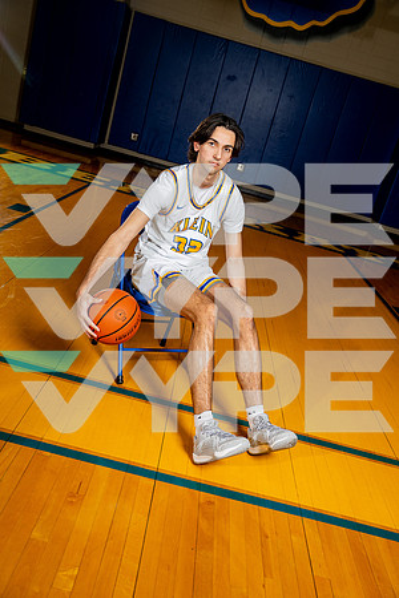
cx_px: 200
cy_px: 299
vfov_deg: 55.8
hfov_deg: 38.9
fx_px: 565
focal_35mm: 34
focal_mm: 34
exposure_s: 1/250
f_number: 4
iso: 160
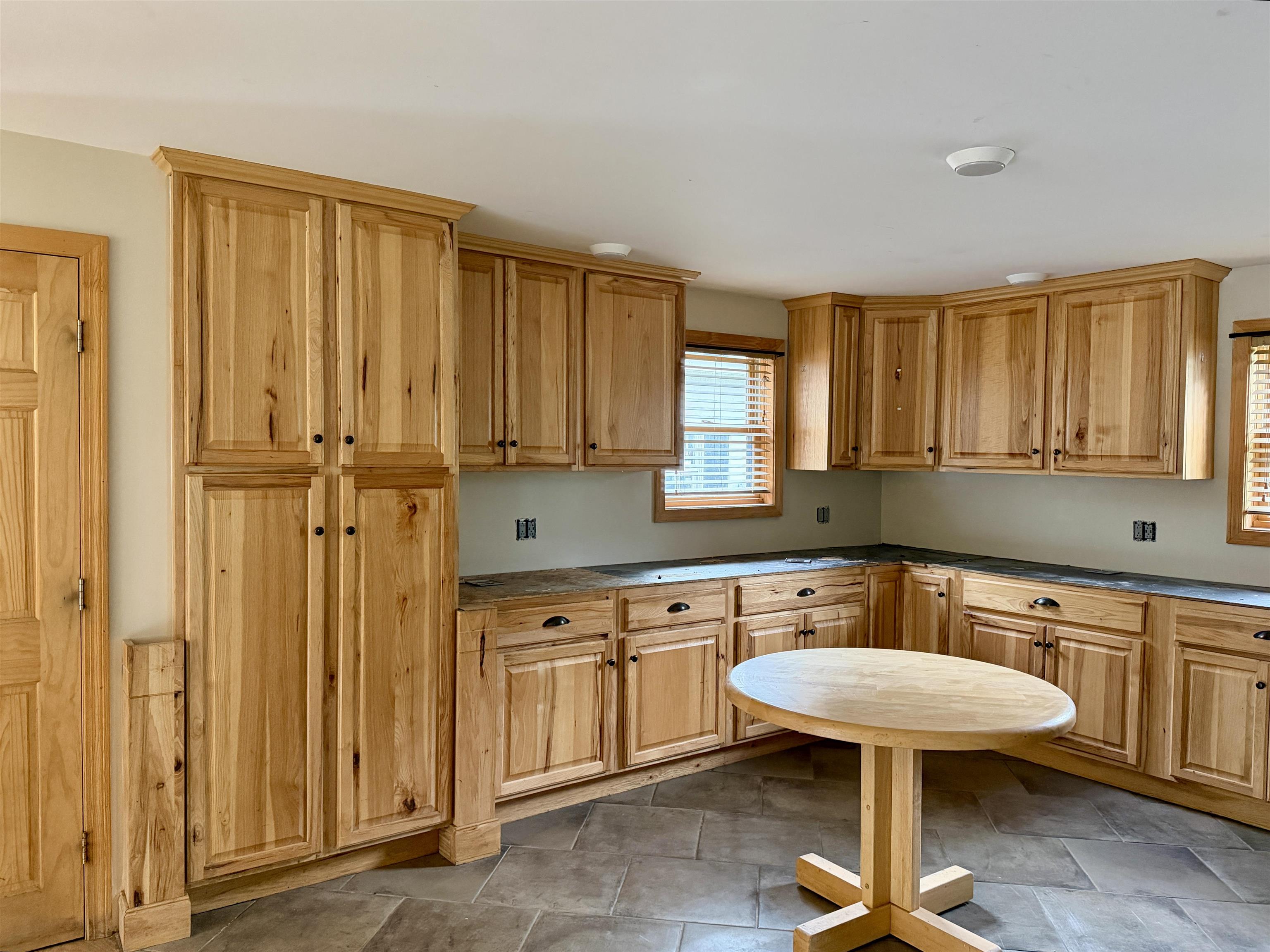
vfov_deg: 56.8
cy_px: 476
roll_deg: +2.0
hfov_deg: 71.6
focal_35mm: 24
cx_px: 635
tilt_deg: -1.7
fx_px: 880
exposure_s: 1/57
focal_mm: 6.76
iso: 800
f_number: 1.78
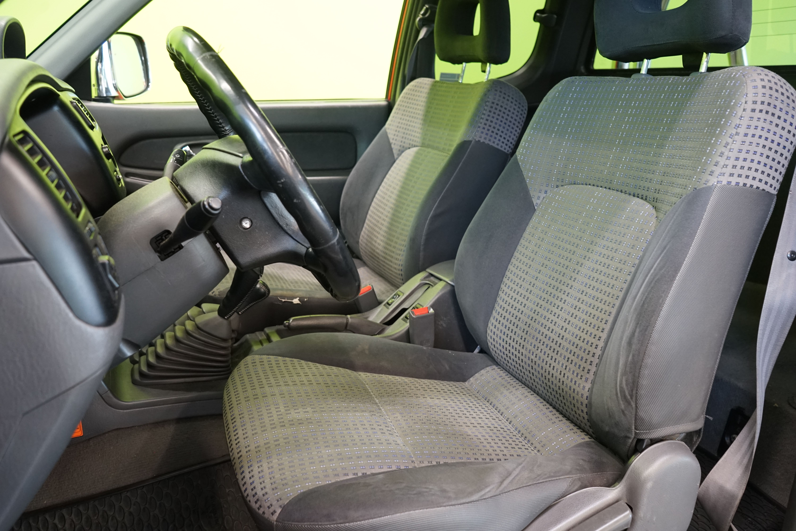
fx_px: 619
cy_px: 266
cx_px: 398
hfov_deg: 65.5
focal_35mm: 28
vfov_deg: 46.4
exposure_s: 1/20
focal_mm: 28
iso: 2000
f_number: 5.6
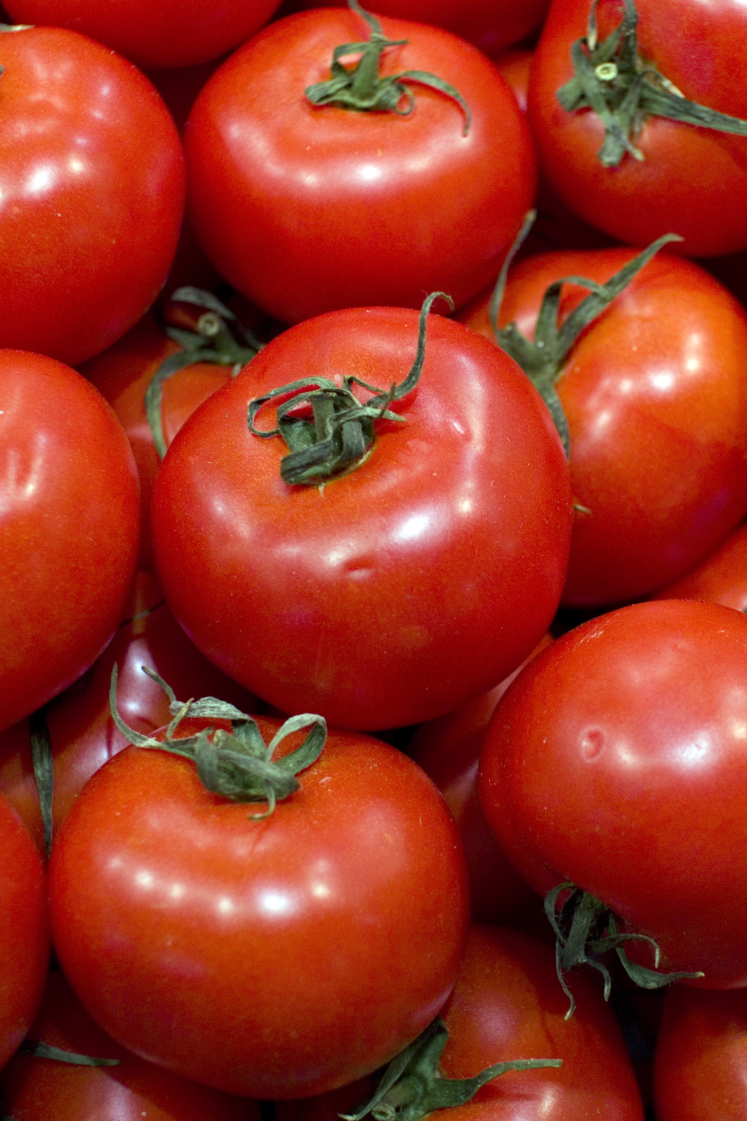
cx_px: 524
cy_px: 557
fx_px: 2117
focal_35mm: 68
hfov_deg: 19.9
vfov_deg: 29.7
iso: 400
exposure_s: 1/60
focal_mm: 30
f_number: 4
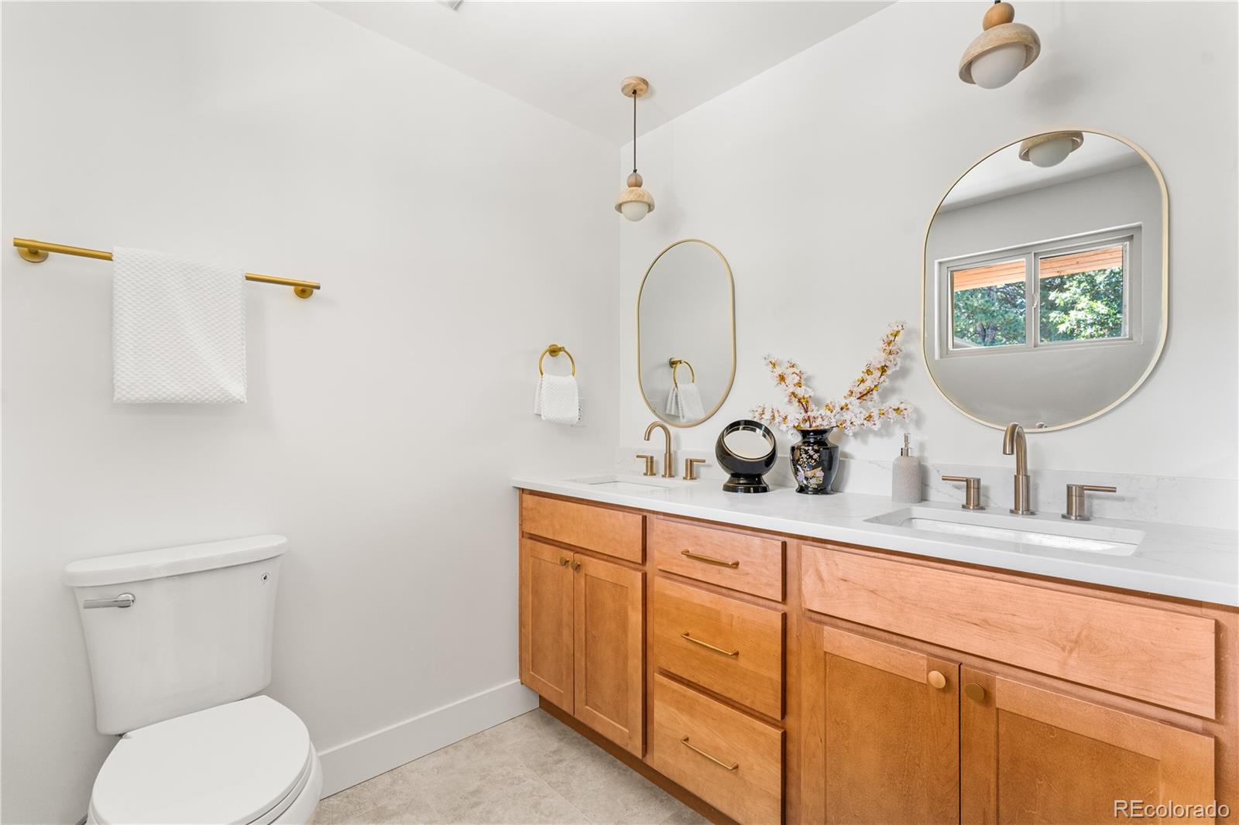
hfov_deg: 96.7
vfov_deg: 73.7
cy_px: 412
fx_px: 551
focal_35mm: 16
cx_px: 620
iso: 640
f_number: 8
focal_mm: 16
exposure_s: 1/2.5
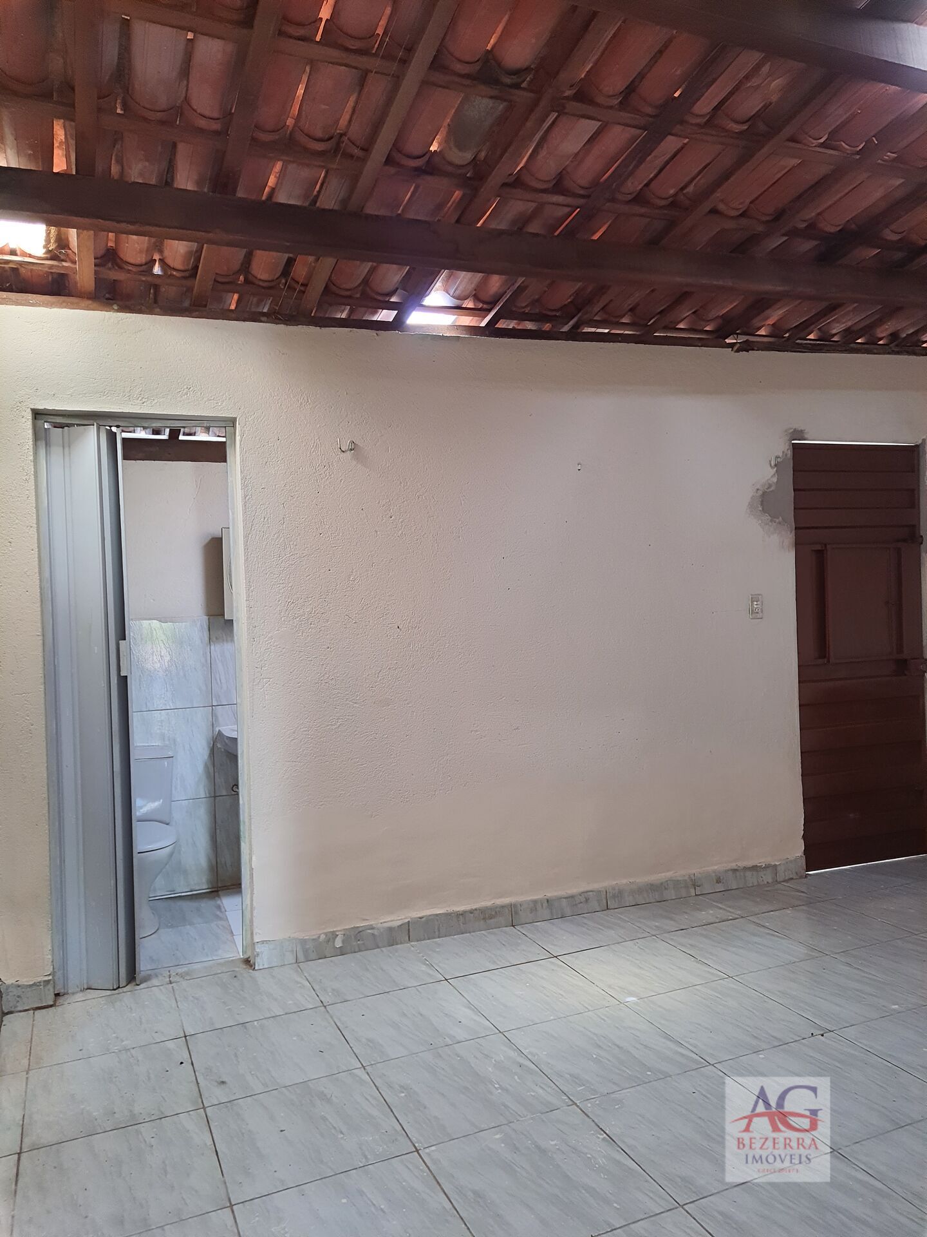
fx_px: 857
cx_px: 464
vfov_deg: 71.6
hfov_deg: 56.8
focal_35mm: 24
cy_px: 618
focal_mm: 5.23
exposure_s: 1/40
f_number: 1.8
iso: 200
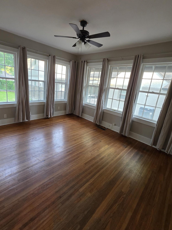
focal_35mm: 15
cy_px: 108
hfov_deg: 81.6
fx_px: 99
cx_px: 79
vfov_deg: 98.0
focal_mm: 2.2
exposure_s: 1/60
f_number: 1.9
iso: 320
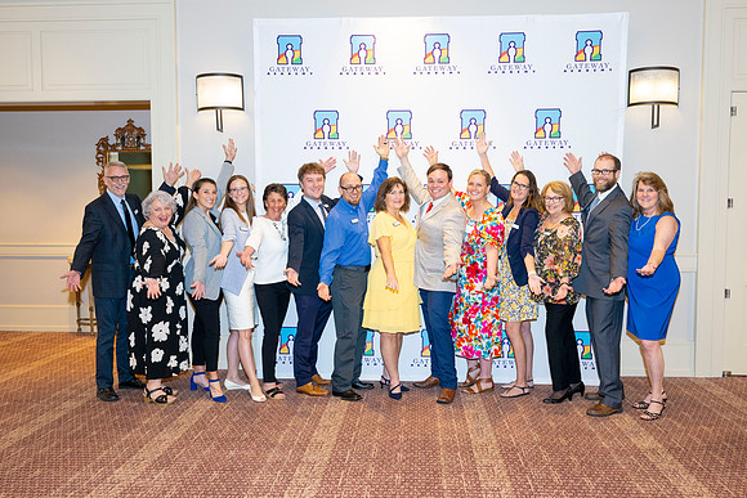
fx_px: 691
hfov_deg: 56.8
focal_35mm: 33
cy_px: 255
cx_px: 379
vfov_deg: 39.7
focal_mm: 31
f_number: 5.6
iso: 1000
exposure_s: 1/100
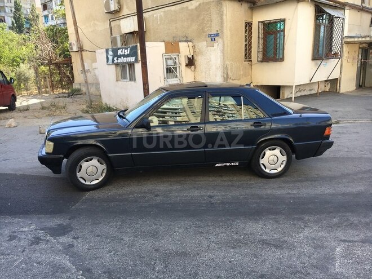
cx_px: 186
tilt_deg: -12.4
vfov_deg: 48.2
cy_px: 140
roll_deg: +2.4
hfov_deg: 61.7
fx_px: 312
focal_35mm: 29
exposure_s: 1/314
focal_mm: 4.15
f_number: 2.2
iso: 25
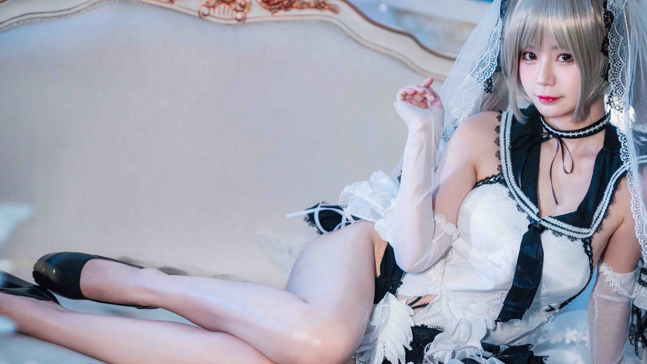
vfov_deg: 9.9
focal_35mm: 123
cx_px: 282
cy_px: 208
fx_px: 2110
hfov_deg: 17.4
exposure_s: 1/125
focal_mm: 85
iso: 1250
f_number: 1.8
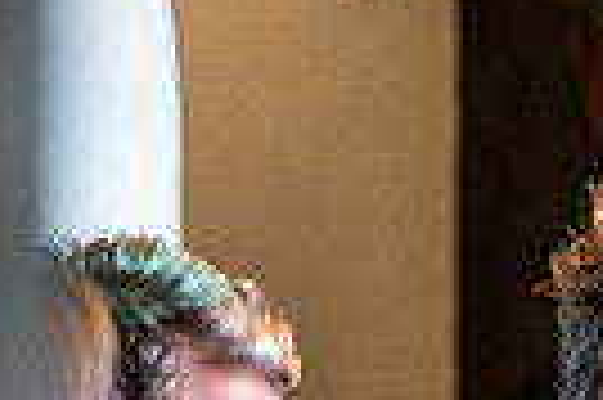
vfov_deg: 3.7
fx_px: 6156
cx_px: 706
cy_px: 519
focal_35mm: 368
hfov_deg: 5.6
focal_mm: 85
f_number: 2.2
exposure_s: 1/200
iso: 5000
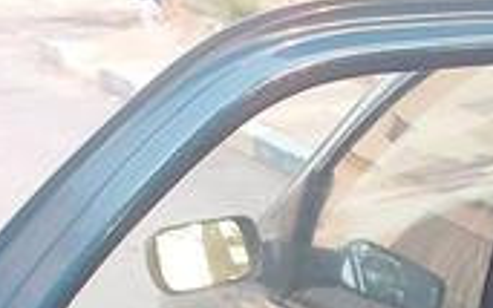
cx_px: 675
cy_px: 554
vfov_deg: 11.6
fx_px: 1411
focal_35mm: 105
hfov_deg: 18.2
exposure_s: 1/33
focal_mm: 3.92
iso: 320
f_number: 1.7
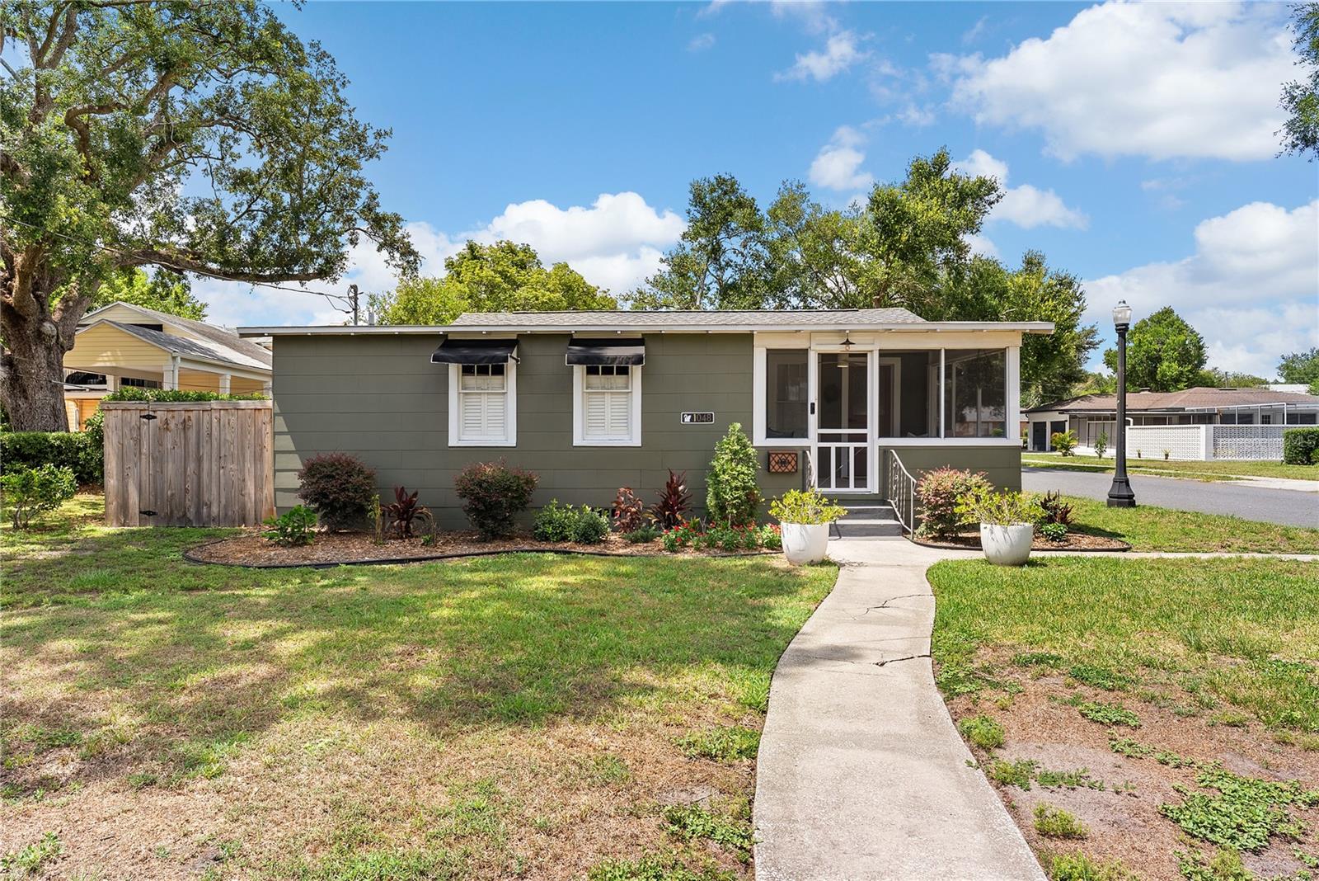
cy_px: 440
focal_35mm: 22
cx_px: 660
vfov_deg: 57.3
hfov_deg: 78.6
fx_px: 806
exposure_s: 1/60
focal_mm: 22
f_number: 8
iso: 100
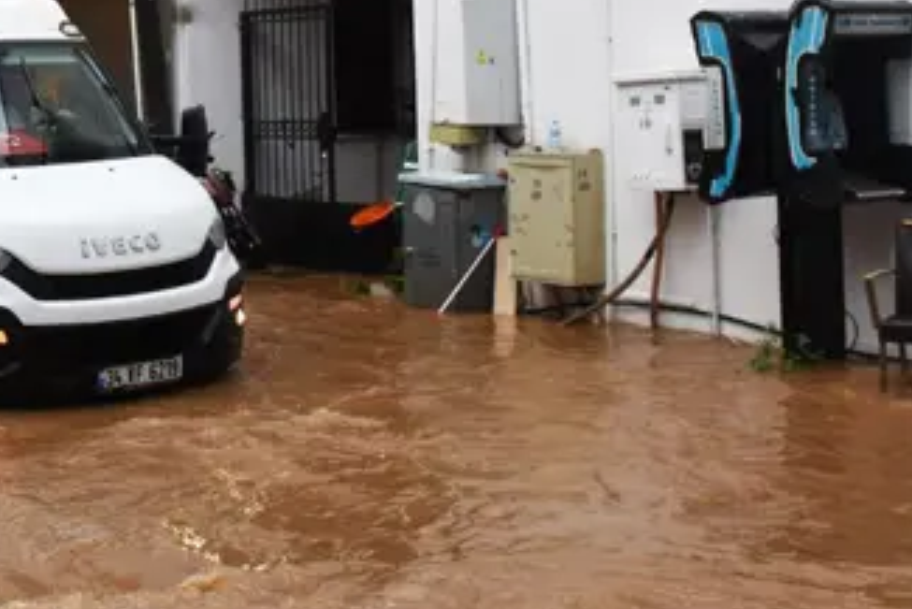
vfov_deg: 18.4
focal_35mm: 73
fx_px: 1850
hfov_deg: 25.5
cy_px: 49
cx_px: -109
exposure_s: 1/320
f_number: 9
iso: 400
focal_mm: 18
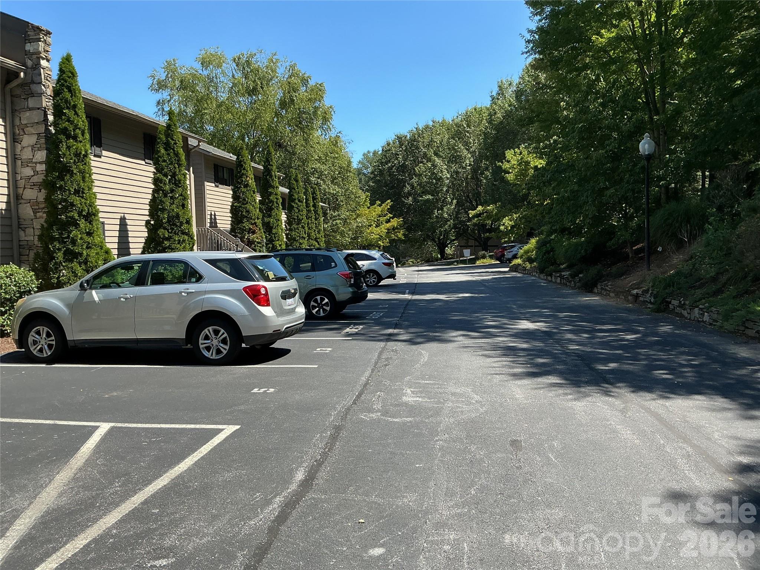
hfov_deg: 61.7
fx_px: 637
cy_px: 285
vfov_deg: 48.2
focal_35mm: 29
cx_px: 380
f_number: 1.8
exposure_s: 1/770
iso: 25
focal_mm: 3
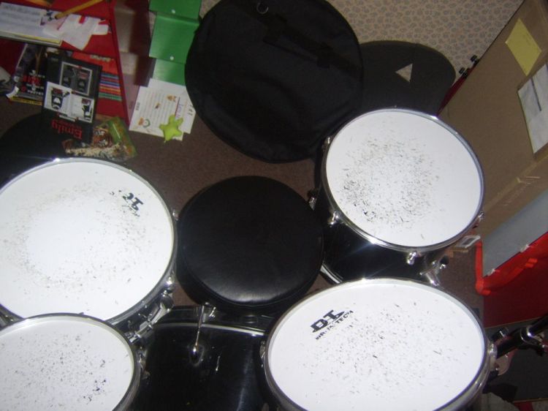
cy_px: 206
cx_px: 274
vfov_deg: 45.4
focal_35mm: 31
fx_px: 491
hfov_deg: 58.4
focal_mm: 8.13
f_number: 2.7
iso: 200
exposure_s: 1/30
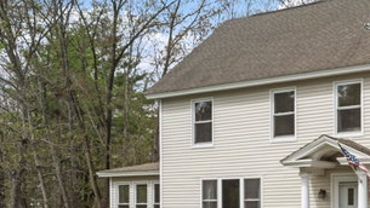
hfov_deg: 34.6
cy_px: 129
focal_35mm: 58
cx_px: 308
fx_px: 569
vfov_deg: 20.7
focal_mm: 22
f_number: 8
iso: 100
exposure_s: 1/200
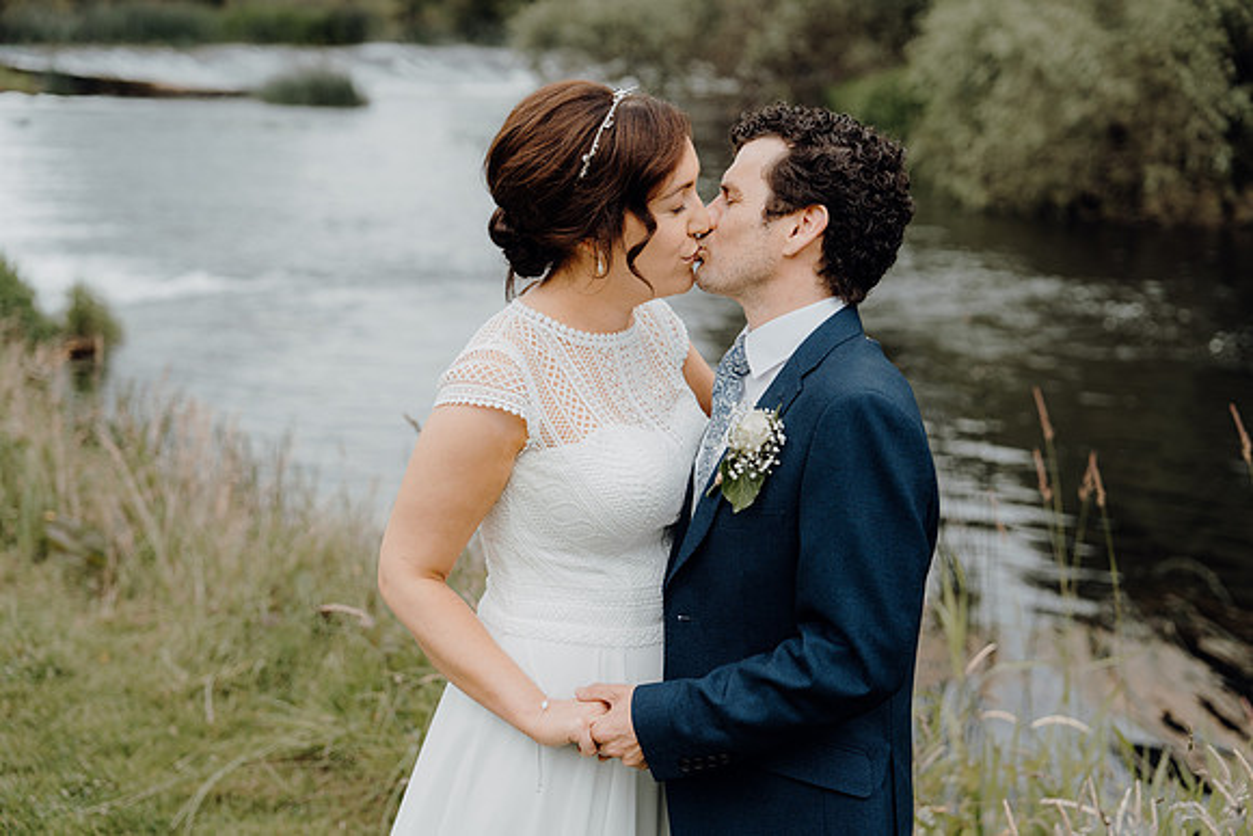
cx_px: 626
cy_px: 418
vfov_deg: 26.0
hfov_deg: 38.2
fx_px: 1810
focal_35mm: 52
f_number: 2.8
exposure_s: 1/800
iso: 125
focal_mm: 52
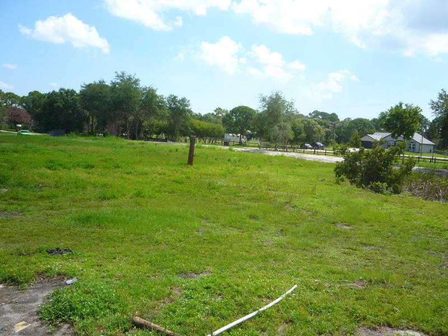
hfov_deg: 60.0
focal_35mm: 30
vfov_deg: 46.8
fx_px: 388
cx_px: 224
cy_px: 168
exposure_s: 1/400
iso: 100
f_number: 4.5
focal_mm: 5.2
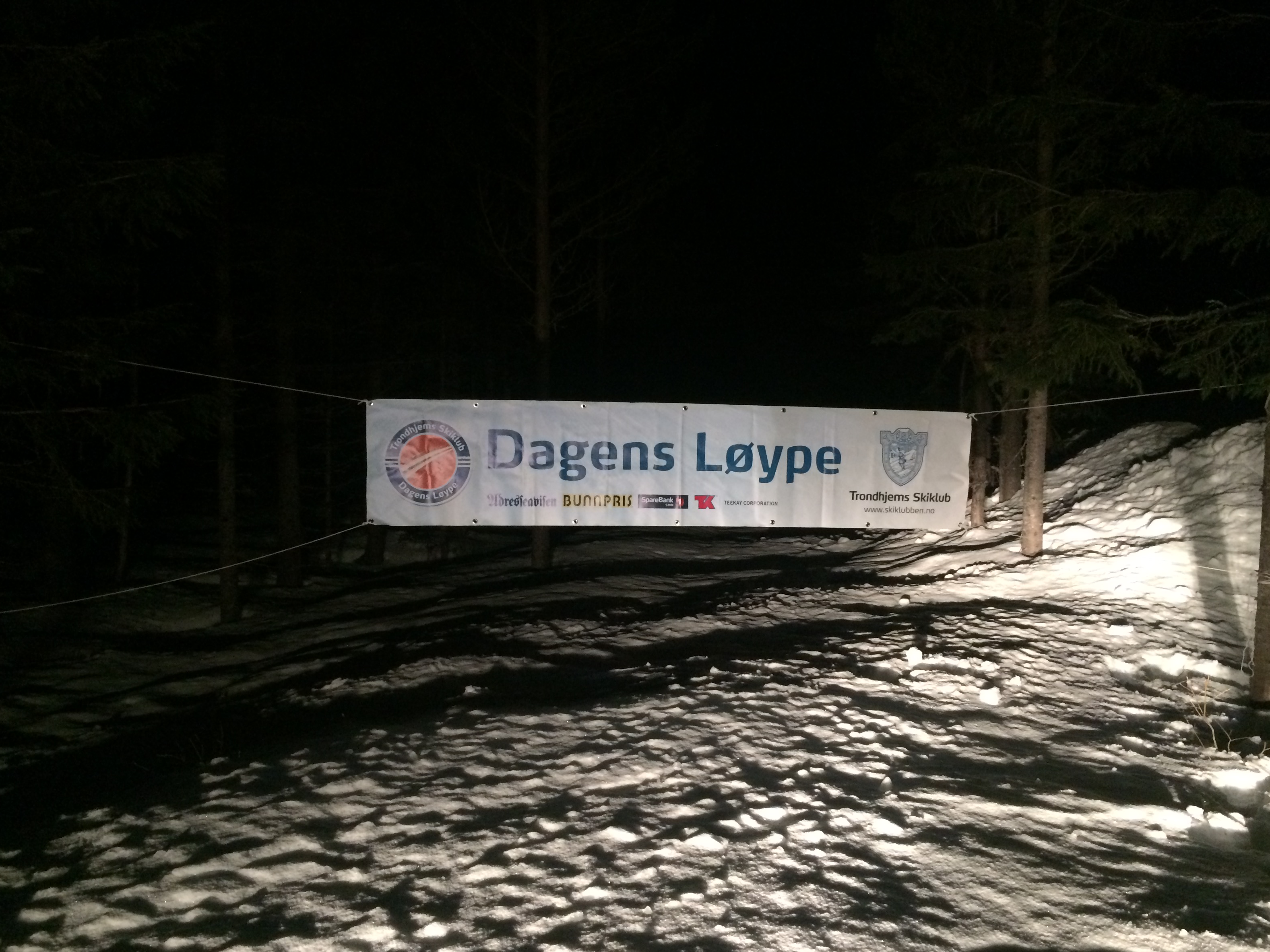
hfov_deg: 60.0
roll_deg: +0.8
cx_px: 627
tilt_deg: +0.6
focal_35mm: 30
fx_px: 1101
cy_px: 483
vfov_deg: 46.8
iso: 320
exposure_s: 1/17
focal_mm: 4.15
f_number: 2.2
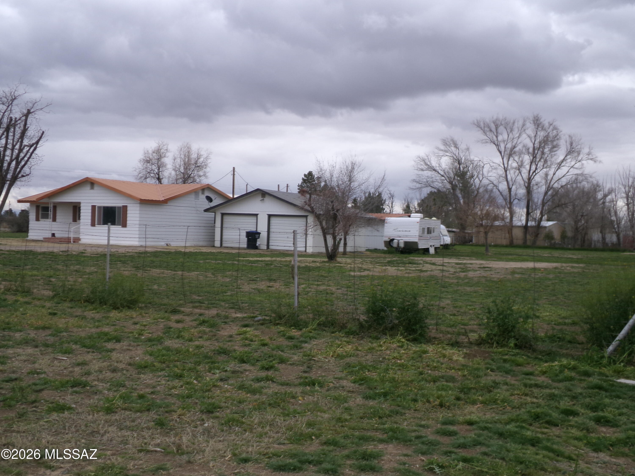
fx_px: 679
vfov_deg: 38.7
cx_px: 318
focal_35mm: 37
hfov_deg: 50.1
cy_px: 238
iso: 100
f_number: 11.85
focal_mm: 6.6
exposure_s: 1/50
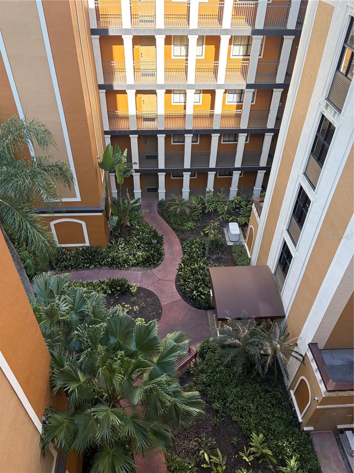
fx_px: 355
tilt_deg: -39.9
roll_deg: -0.8
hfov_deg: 53.1
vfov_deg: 67.3
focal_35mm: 26
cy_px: 236
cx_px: 177
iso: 64
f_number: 1.6
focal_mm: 5.96
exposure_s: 1/447
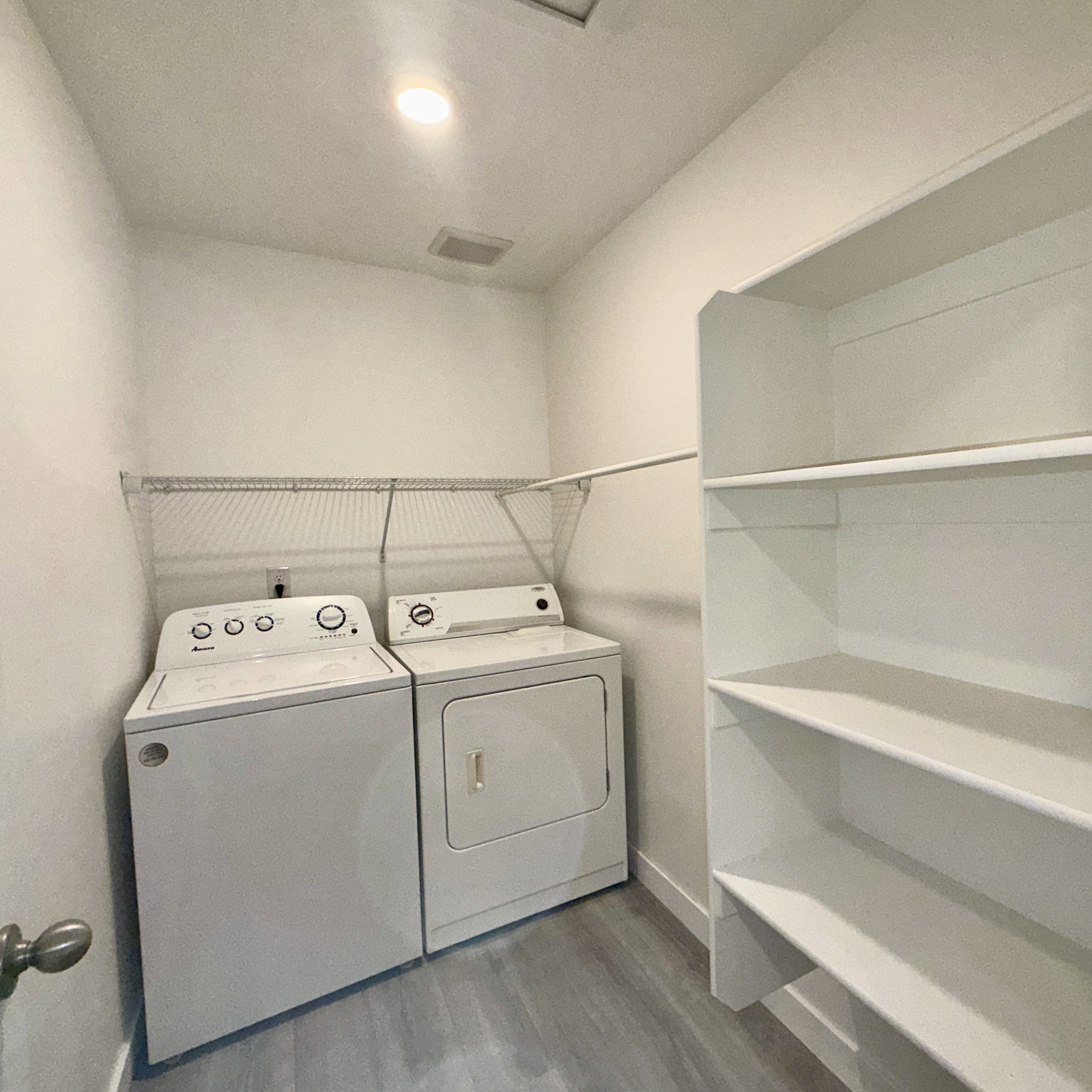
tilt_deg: -1.7
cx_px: 615
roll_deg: +1.7
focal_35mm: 17
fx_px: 607
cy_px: 541
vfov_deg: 84.0
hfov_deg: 83.6
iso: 125
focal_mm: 2.22
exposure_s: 1/120
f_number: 2.2
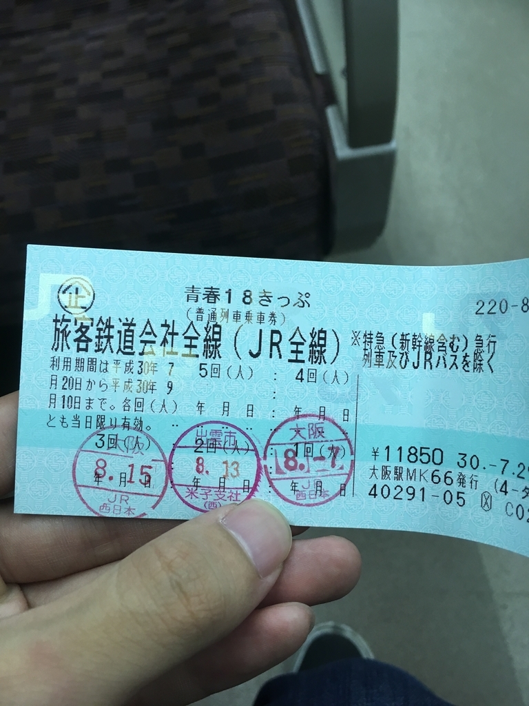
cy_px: 353
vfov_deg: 61.7
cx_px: 264
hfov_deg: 48.2
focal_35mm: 29
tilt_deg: -60.7
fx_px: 591
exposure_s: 1/30
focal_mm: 4.15
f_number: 2.2
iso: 80
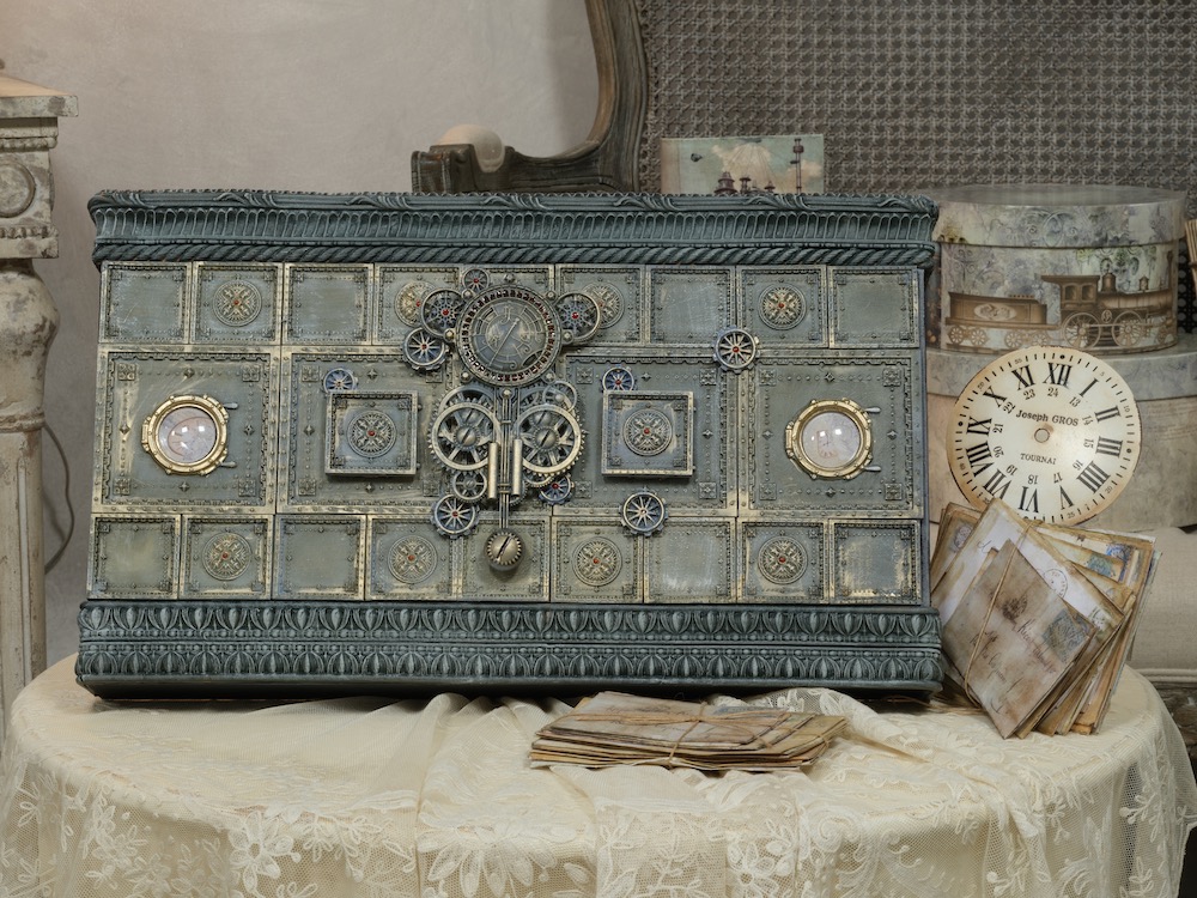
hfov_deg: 20.7
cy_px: 449
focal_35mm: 95
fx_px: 3285
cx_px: 598
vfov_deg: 15.6
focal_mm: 120
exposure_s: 1.3
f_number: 32
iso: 250
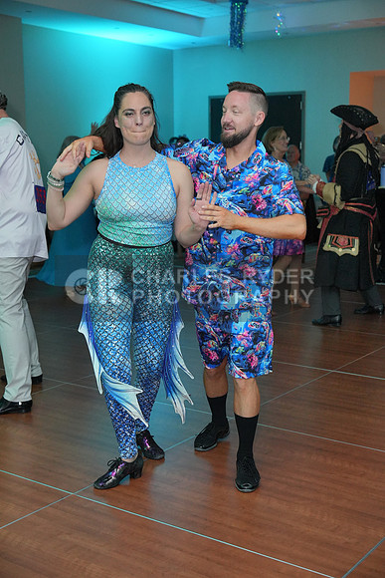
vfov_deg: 39.6
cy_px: 289
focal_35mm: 50
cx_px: 192
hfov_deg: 27.0
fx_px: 802
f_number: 4
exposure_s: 1/200
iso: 4000
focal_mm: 50
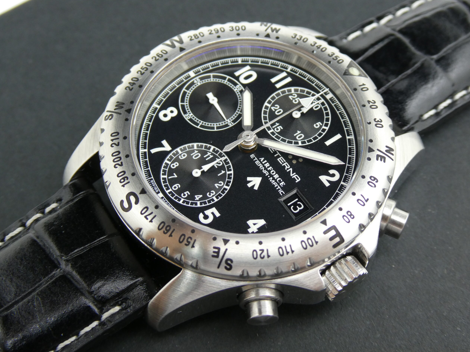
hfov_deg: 34.9
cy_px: 176
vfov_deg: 26.6
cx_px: 239
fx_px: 747
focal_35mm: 55
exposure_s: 1/80
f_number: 4.1
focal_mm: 9.6
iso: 200
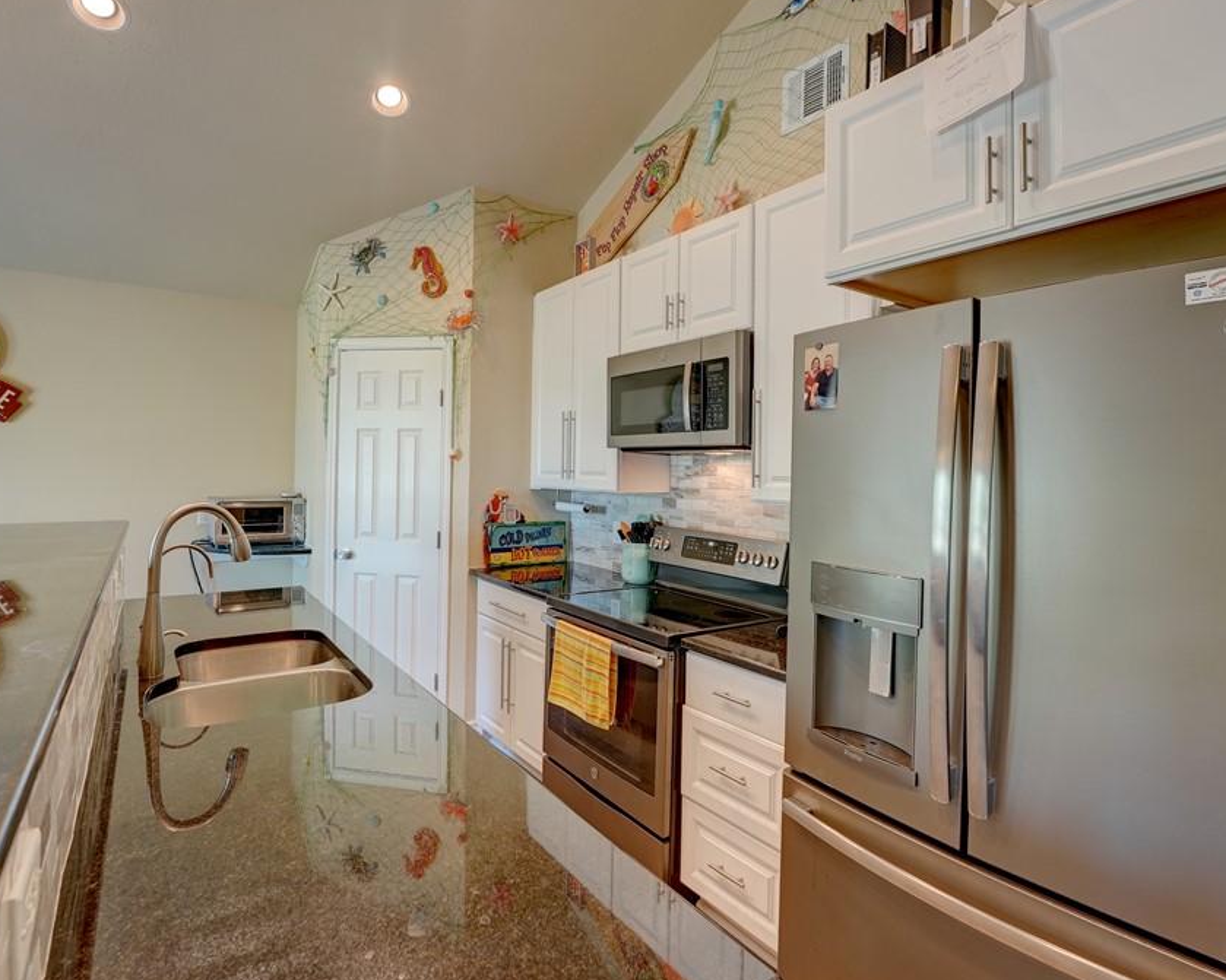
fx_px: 617
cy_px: 466
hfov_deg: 89.6
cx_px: 585
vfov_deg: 76.9
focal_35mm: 17
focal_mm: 14
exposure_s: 1/3.33
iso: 400
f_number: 8
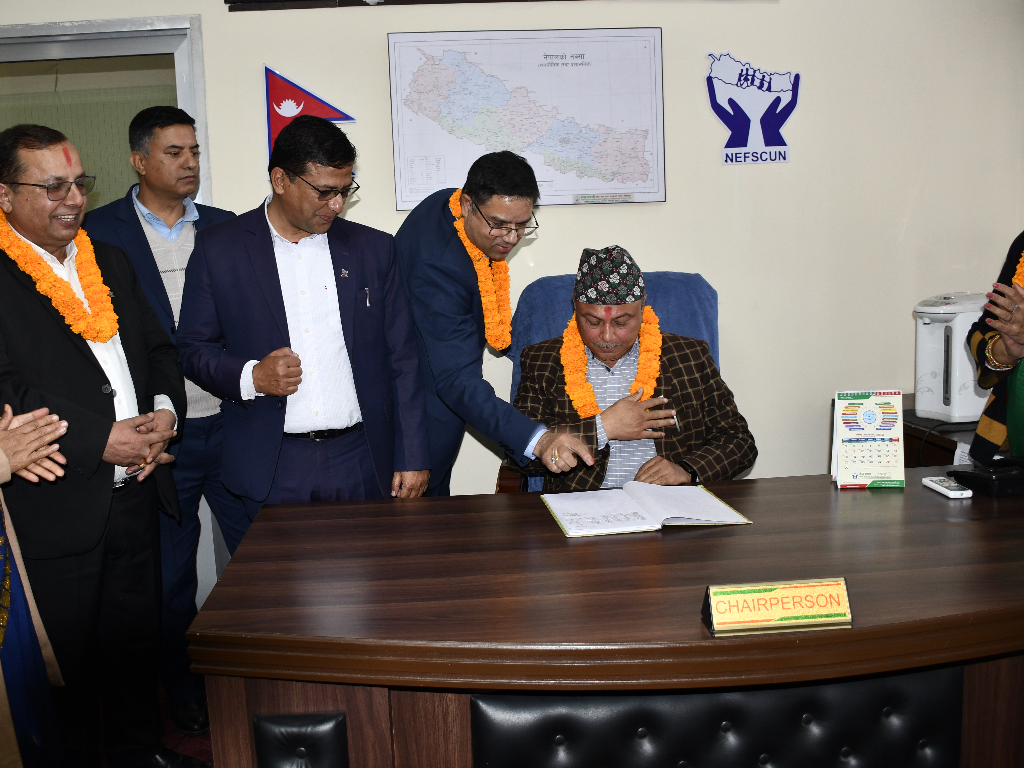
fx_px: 887
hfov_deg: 59.9
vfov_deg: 46.8
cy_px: 374
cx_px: 467
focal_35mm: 30
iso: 320
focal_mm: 18
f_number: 4
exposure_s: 1/60
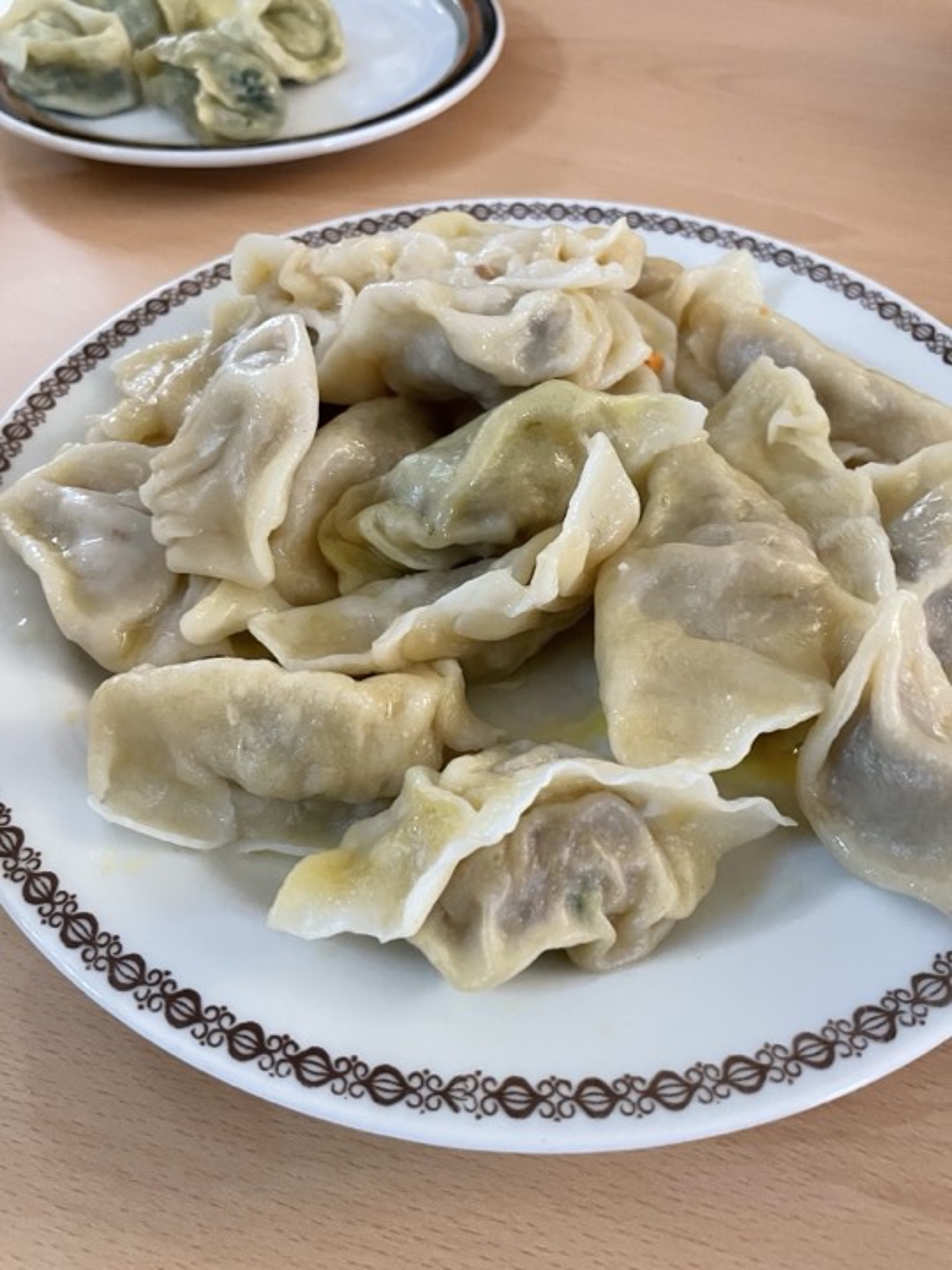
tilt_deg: -51.7
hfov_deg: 53.1
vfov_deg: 67.3
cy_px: 635
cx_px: 476
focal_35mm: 26
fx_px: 953
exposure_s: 1/50
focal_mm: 4.2
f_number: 1.6
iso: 500
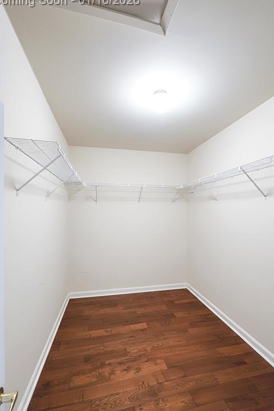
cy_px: 213
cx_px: 137
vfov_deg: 100.3
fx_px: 171
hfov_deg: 77.3
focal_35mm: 15
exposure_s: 1/160
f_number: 2.8
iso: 5000
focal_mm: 14
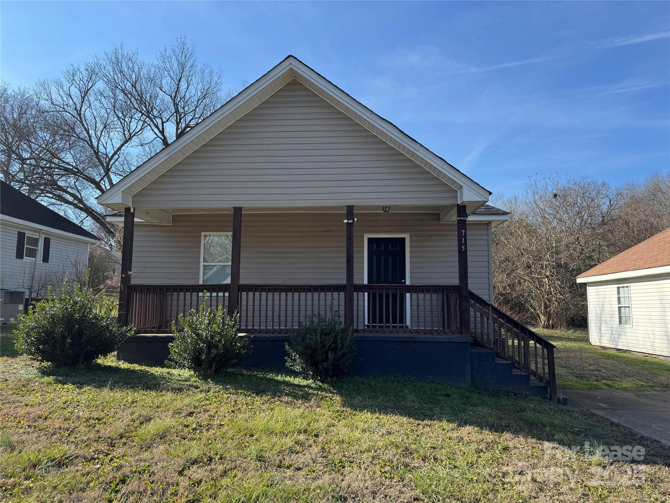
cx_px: 335
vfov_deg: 56.8
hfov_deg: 71.6
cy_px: 252
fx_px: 465
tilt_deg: +6.5
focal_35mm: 24
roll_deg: -0.8
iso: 80
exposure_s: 1/2415
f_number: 1.78
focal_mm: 6.76
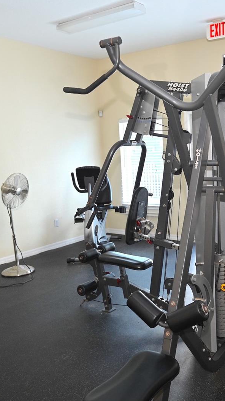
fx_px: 380
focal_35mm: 36
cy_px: 200
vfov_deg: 55.6
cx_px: 166
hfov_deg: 32.4
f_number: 4
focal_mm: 22.5
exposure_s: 1/60
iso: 400
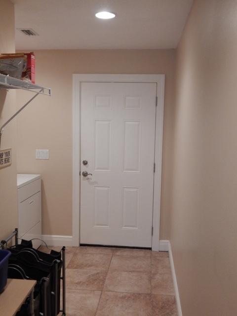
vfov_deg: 49.0
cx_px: 118
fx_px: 347
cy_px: 158
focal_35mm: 38
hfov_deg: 37.7
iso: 400
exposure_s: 1/30
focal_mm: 6.8
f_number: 3.4
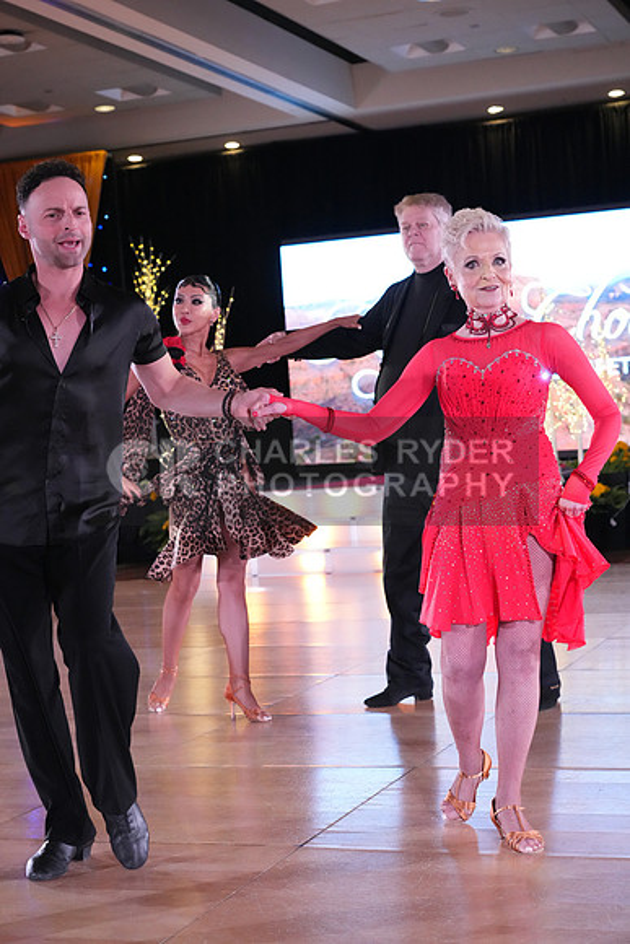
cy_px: 472
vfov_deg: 32.4
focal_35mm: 62
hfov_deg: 21.9
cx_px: 315
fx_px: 1626
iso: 8000
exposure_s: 1/400
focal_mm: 62
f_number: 5.6
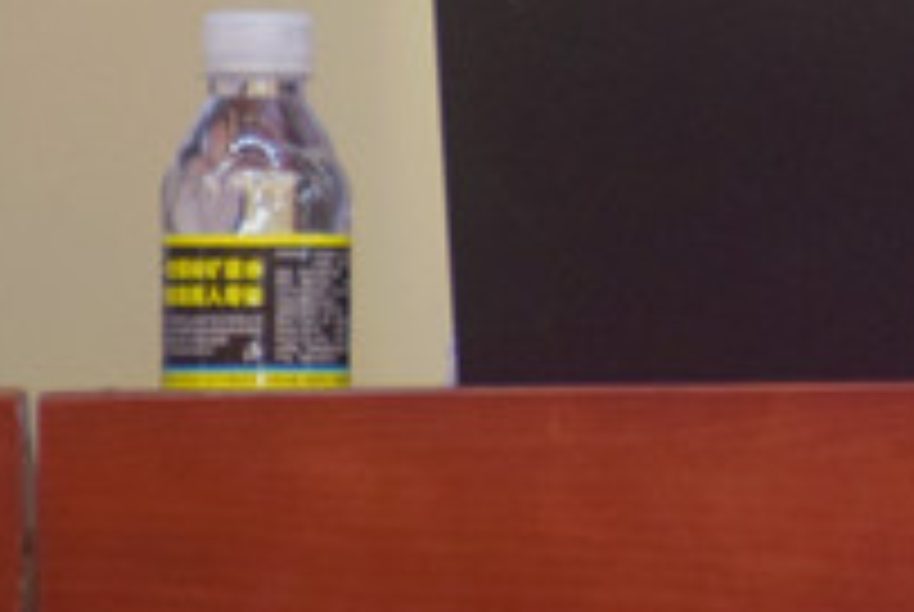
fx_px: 10501
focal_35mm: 413
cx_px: 1733
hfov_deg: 4.9
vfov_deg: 3.3
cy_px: -281
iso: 2000
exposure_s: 1/60
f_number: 5
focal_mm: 70
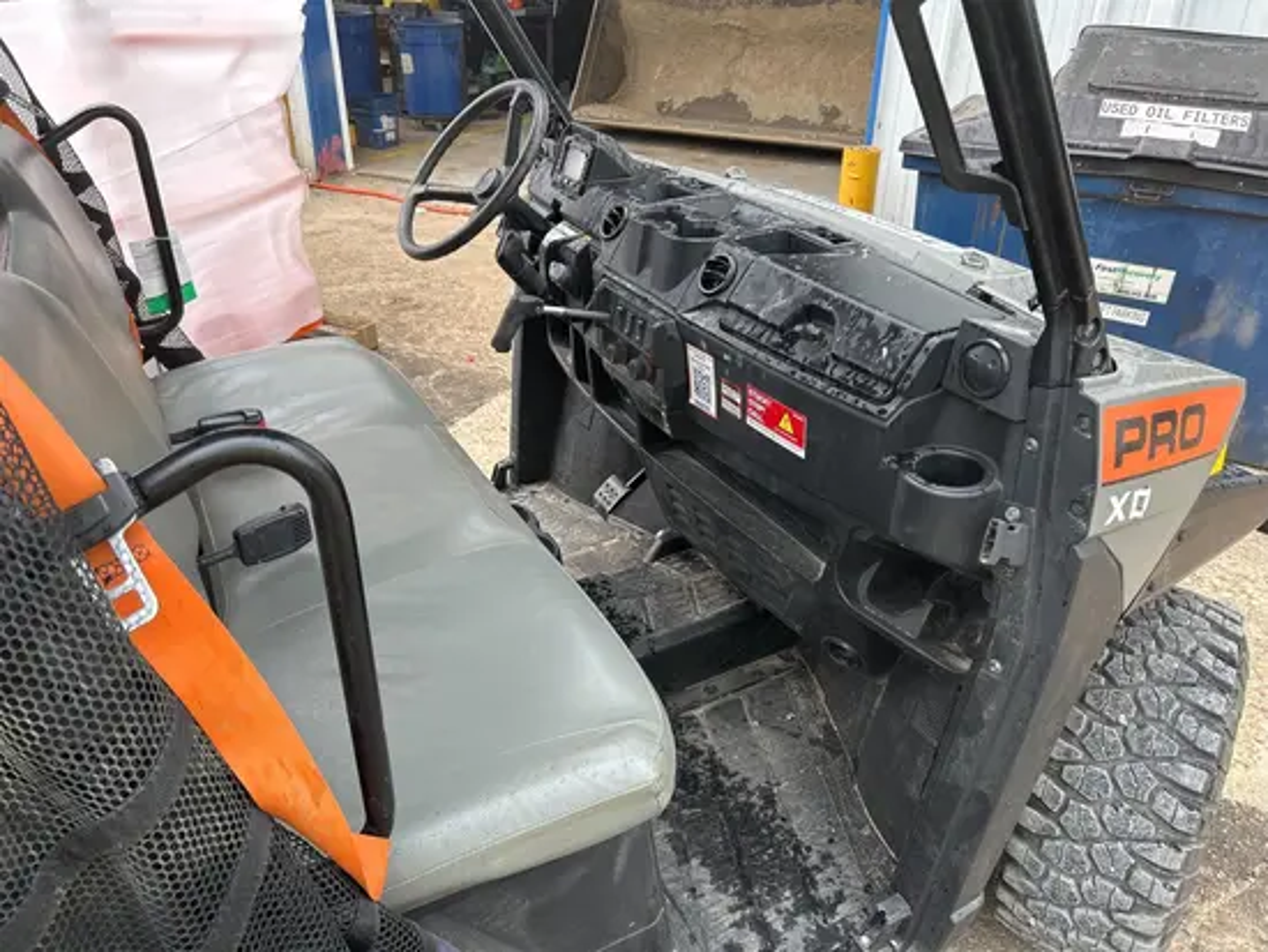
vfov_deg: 53.1
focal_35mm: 26
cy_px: 476
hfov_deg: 67.3
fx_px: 953
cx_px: 634
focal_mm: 5.7
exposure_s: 1/516
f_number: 1.5
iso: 50
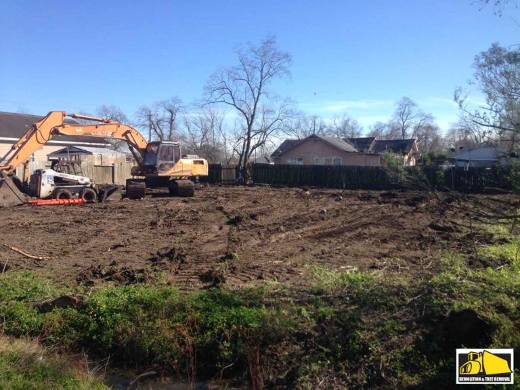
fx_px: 496
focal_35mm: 33
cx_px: 260
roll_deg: +1.2
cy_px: 195
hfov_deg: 55.4
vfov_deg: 42.9
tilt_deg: -0.5
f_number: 2.4
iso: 50
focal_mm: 4.12
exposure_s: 1/935
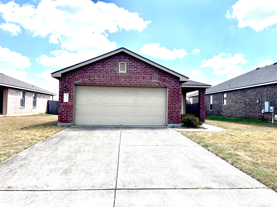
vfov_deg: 53.1
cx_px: 138
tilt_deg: +0.5
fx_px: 208
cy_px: 104
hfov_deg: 67.3
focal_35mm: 26
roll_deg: -1.2
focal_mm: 5.1
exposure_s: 1/4149
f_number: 1.6
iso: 50
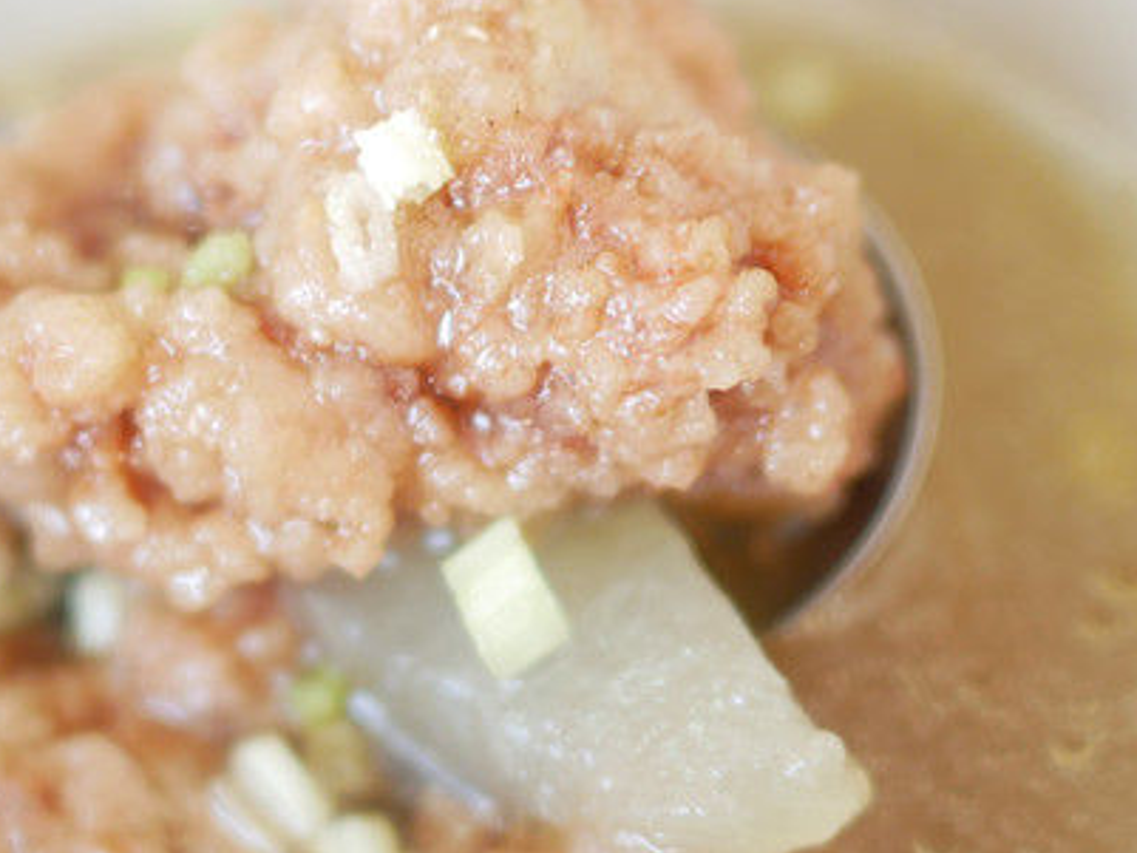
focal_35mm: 71
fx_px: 2333
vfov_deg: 20.5
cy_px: 670
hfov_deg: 27.3
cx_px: 422
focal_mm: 15
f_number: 1.7
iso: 200
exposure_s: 1/80
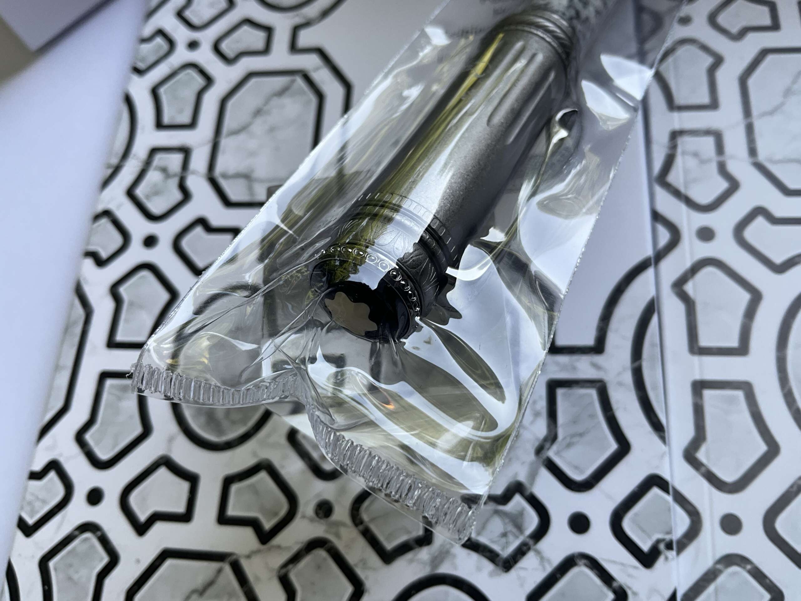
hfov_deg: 61.7
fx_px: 671
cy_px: 300
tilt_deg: -65.8
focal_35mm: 29
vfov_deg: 48.2
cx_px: 400
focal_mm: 3
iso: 16
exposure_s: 1/123
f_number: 1.8
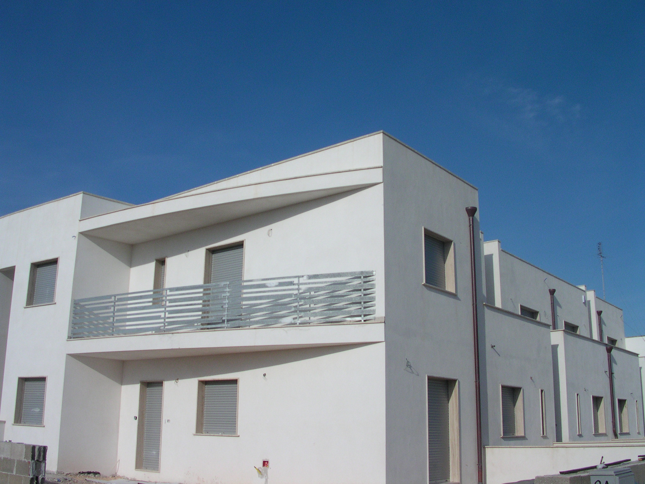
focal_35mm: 37
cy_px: 242
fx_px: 689
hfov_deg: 50.1
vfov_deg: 38.7
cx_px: 322
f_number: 4.5
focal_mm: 5.6
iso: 100
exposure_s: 1/904
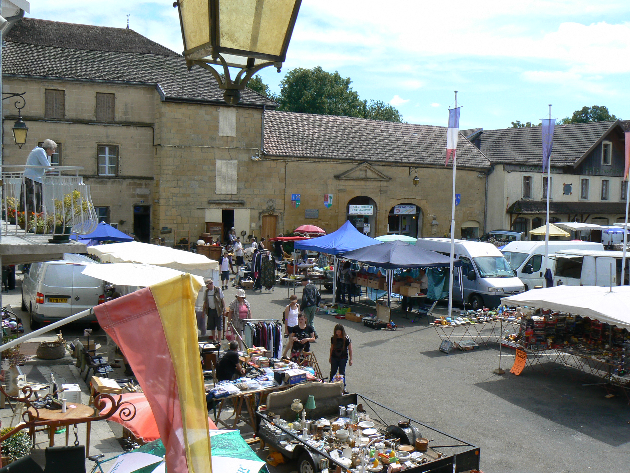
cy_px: 241
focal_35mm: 37
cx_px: 321
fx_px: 673
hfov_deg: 50.1
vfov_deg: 38.7
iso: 80
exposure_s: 1/250
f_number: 5.6
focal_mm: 6
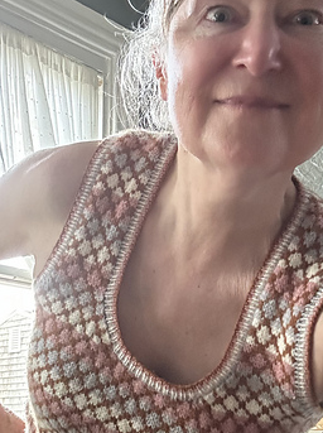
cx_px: 120
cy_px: 245
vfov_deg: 34.4
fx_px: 699
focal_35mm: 56
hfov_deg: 25.9
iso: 320
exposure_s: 1/40
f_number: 1.9
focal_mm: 2.69
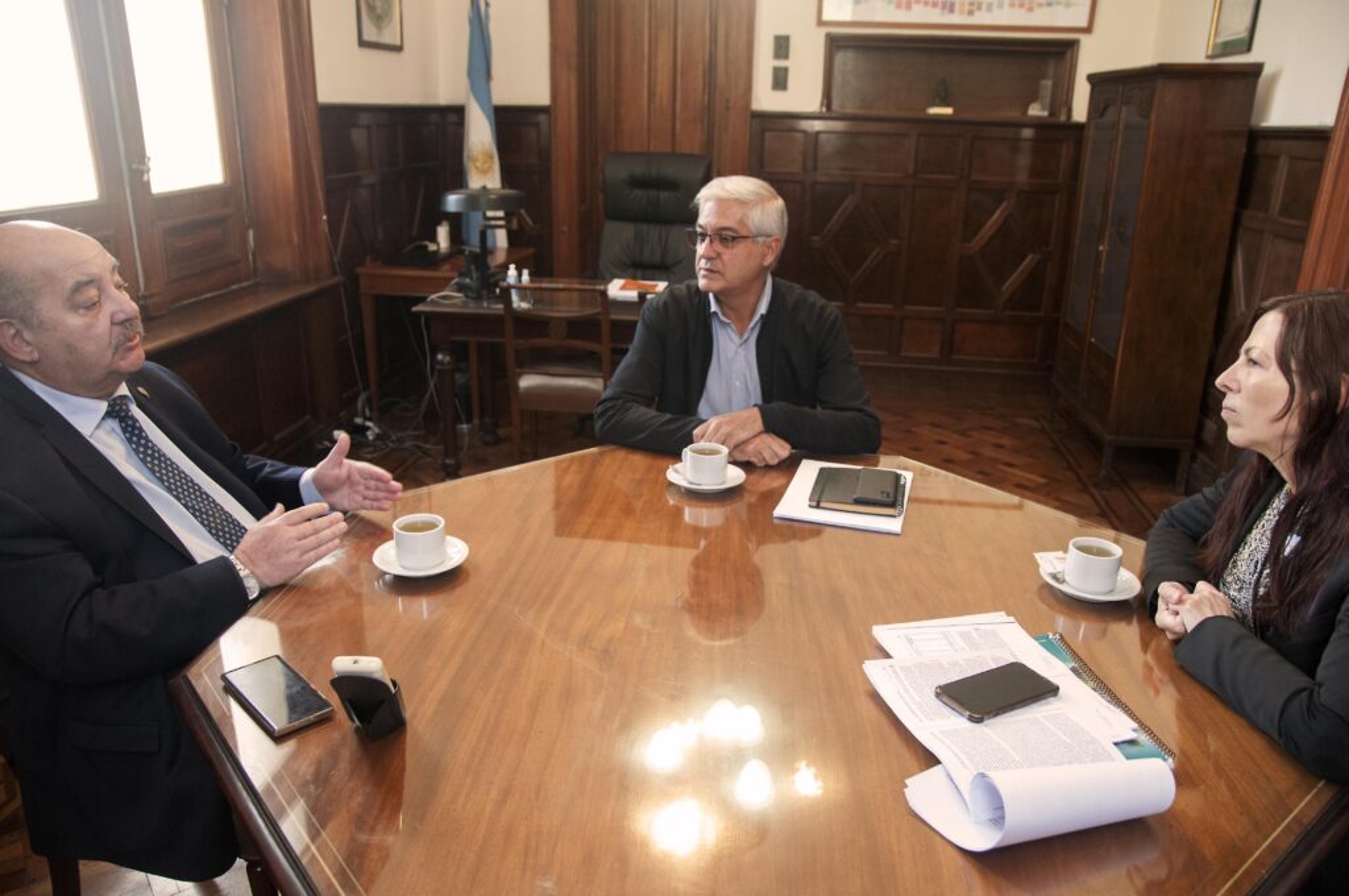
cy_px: 448
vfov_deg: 50.3
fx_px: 954
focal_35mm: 26
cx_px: 674
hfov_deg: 70.5
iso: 1250
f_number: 3.2
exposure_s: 1/80
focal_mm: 17
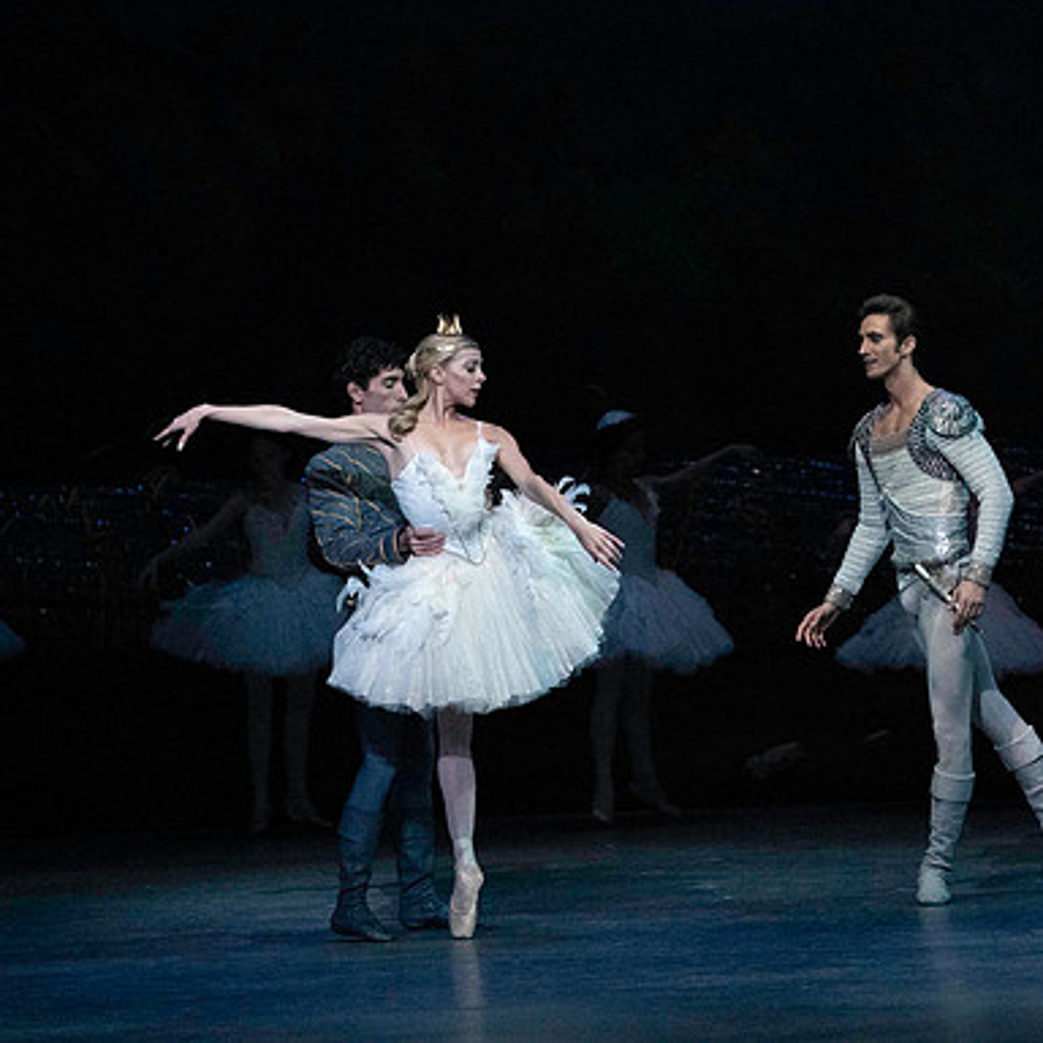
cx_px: 674
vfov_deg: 6.8
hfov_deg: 6.8
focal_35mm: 257
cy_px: 520
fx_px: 8761
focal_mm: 200
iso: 25600
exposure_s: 1/400
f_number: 5
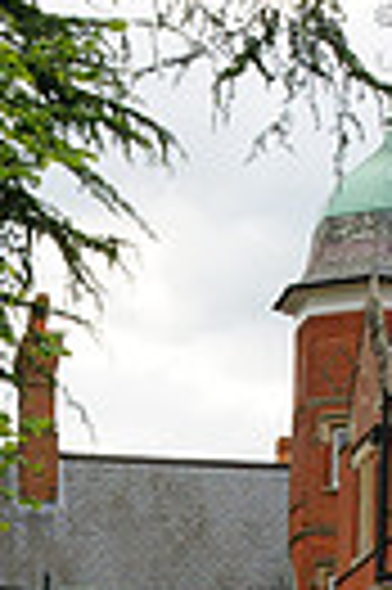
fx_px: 3275
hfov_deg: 6.8
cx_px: 45
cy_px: 687
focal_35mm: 200
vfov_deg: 10.2
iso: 200
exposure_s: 1/125
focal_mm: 30
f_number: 9.5
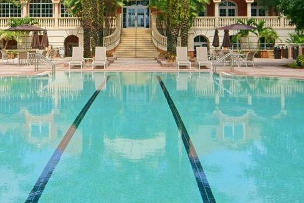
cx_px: 118
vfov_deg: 21.1
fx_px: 532
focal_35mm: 63
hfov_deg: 31.8
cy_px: 25
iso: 200
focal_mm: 20
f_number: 11
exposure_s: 1/320
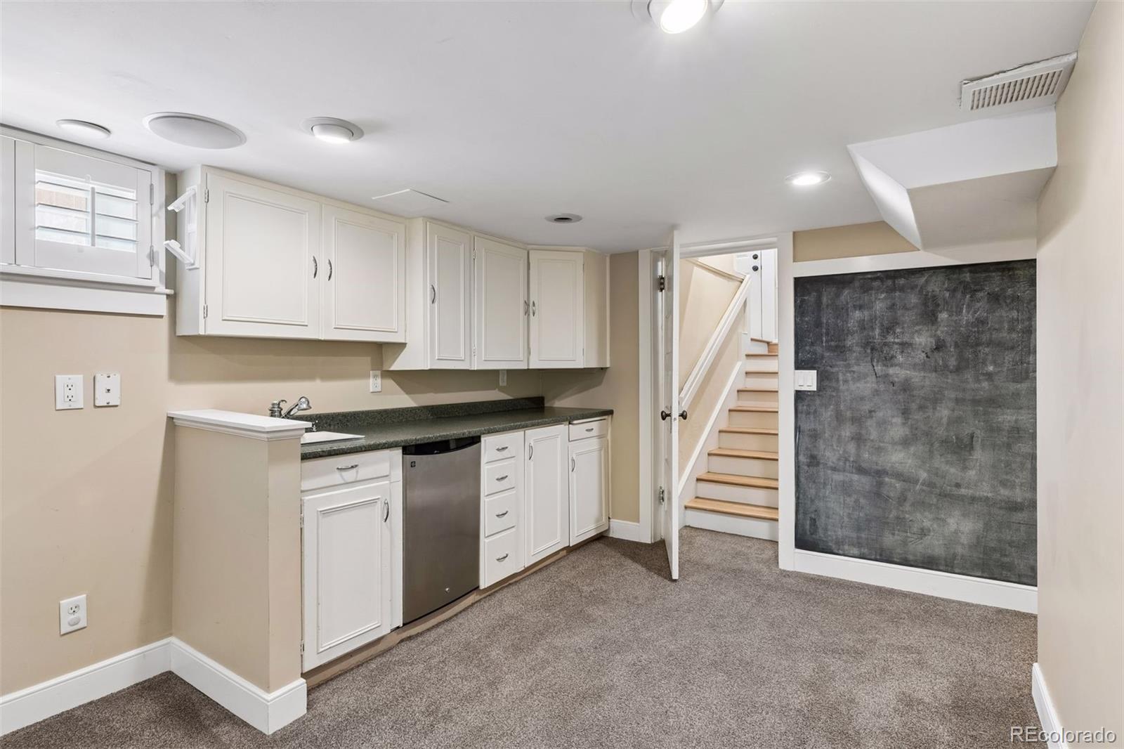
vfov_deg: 64.5
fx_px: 593
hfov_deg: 86.9
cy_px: 374
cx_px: 562
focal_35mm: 19
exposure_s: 1/3.33
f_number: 9
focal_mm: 19
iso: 400
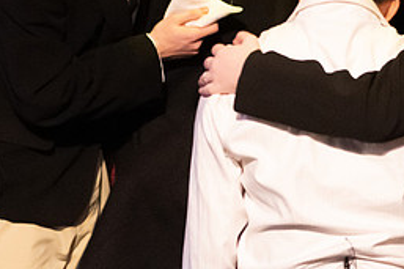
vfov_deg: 1.3
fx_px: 11731
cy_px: 146
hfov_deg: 2.0
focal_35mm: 1046
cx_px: 97
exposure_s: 1/200
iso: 10000
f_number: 2.8
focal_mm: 300
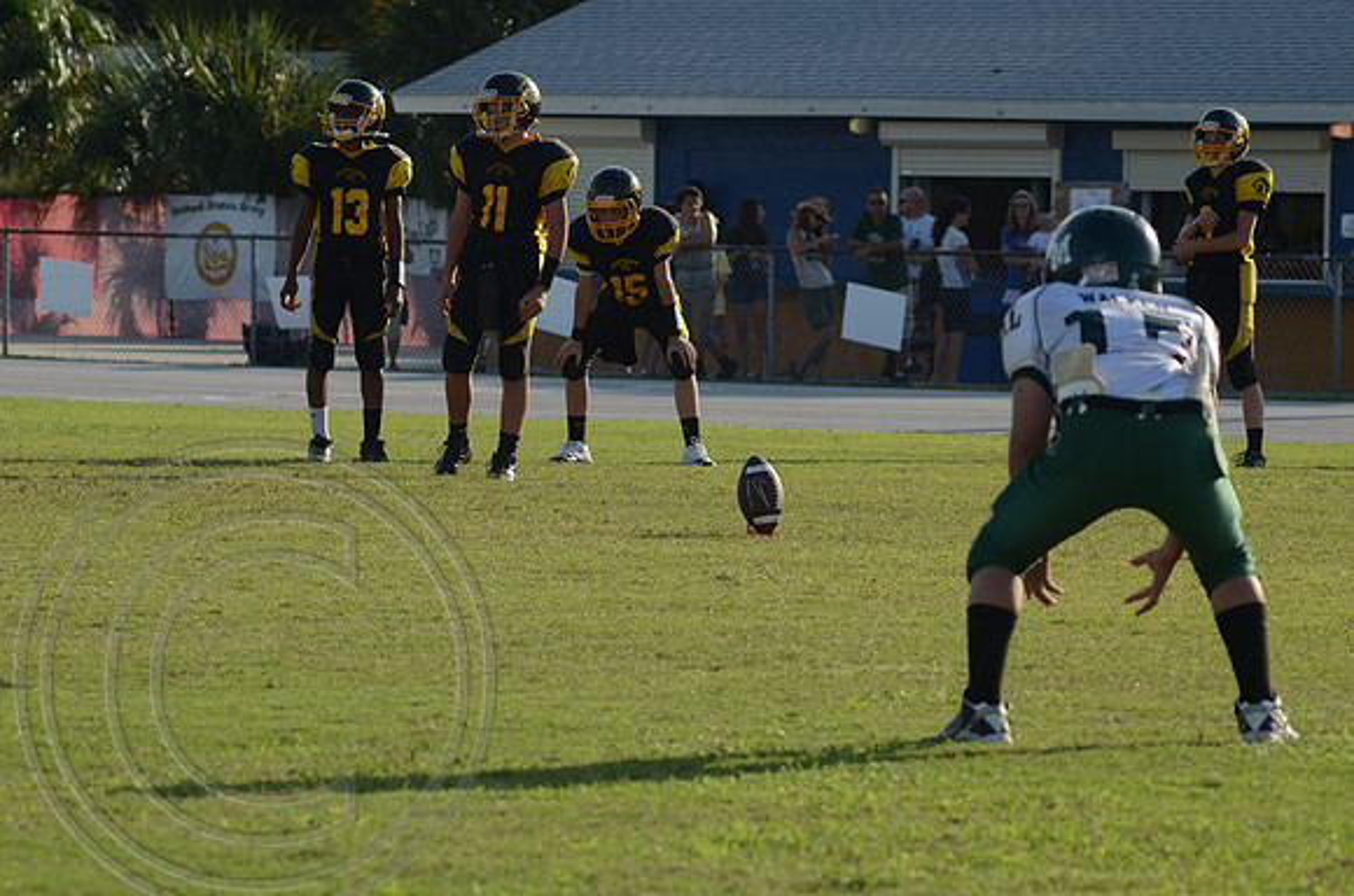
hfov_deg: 6.9
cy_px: 448
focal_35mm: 300
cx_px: 677
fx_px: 11259
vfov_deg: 4.6
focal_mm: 200
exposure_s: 1/800
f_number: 8
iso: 400
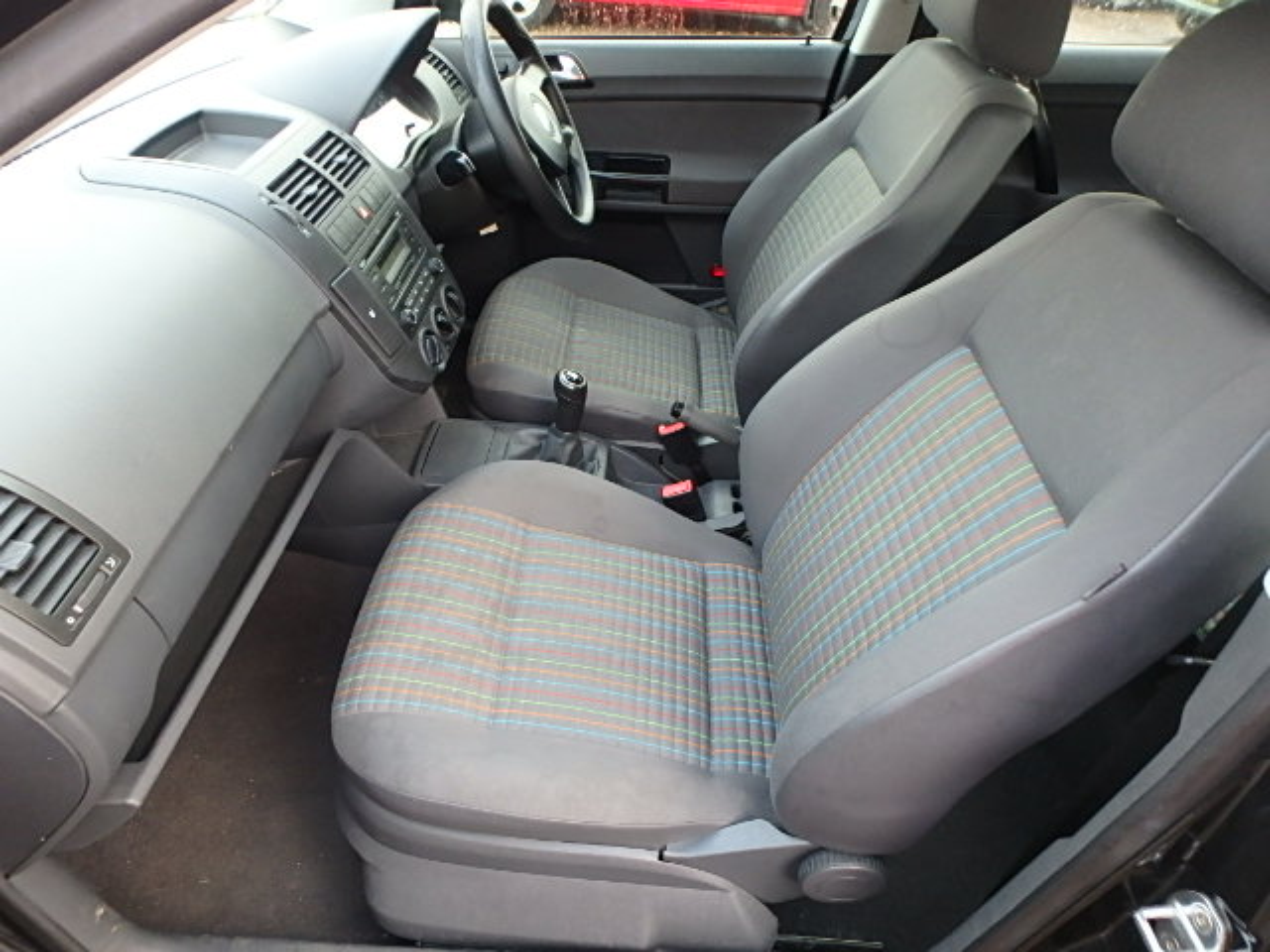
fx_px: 770
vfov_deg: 63.4
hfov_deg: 79.0
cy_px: 476
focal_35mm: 21
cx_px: 635
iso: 320
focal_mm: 3.7
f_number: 3.5
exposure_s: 1/30
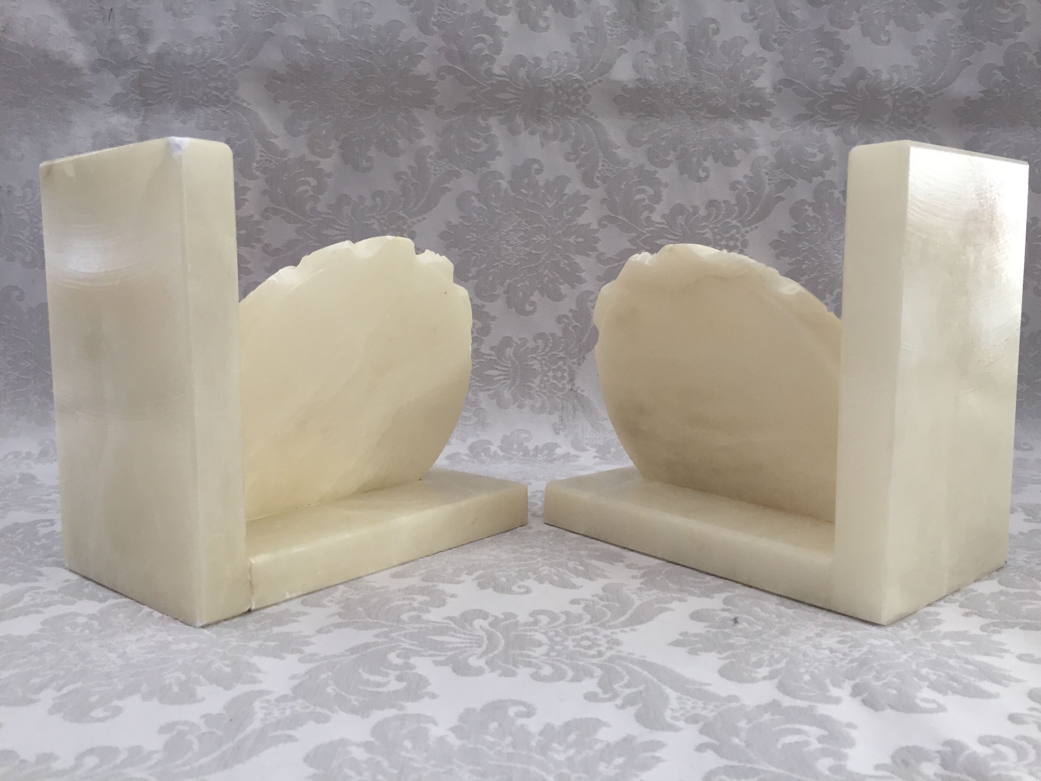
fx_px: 872
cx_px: 520
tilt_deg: -6.3
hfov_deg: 61.7
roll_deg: -1.1
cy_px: 390
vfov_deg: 48.2
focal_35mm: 29
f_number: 2.2
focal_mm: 4.15
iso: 100
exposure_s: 1/33
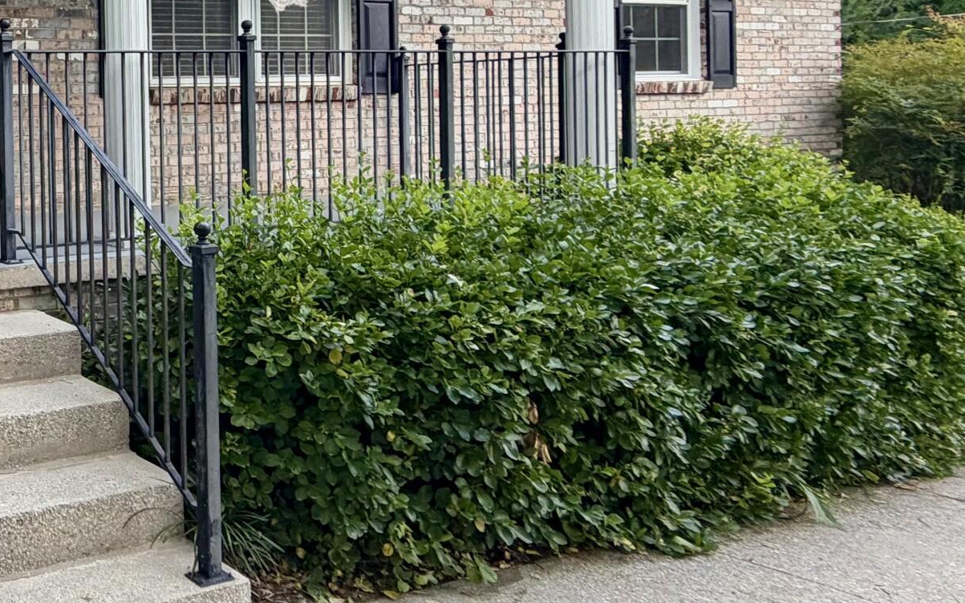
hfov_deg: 40.2
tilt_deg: +1.4
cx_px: -148
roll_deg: +1.8
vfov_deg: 33.4
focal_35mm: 37
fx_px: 973
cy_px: 118
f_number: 2.2
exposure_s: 1/193
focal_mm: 2.22
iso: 50
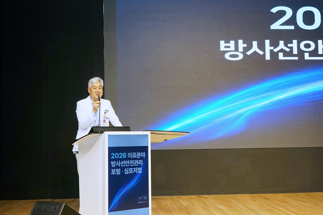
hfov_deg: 42.7
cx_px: 162
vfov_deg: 29.3
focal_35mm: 46
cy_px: 108
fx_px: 413
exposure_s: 1/100
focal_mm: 46
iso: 400
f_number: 7.1
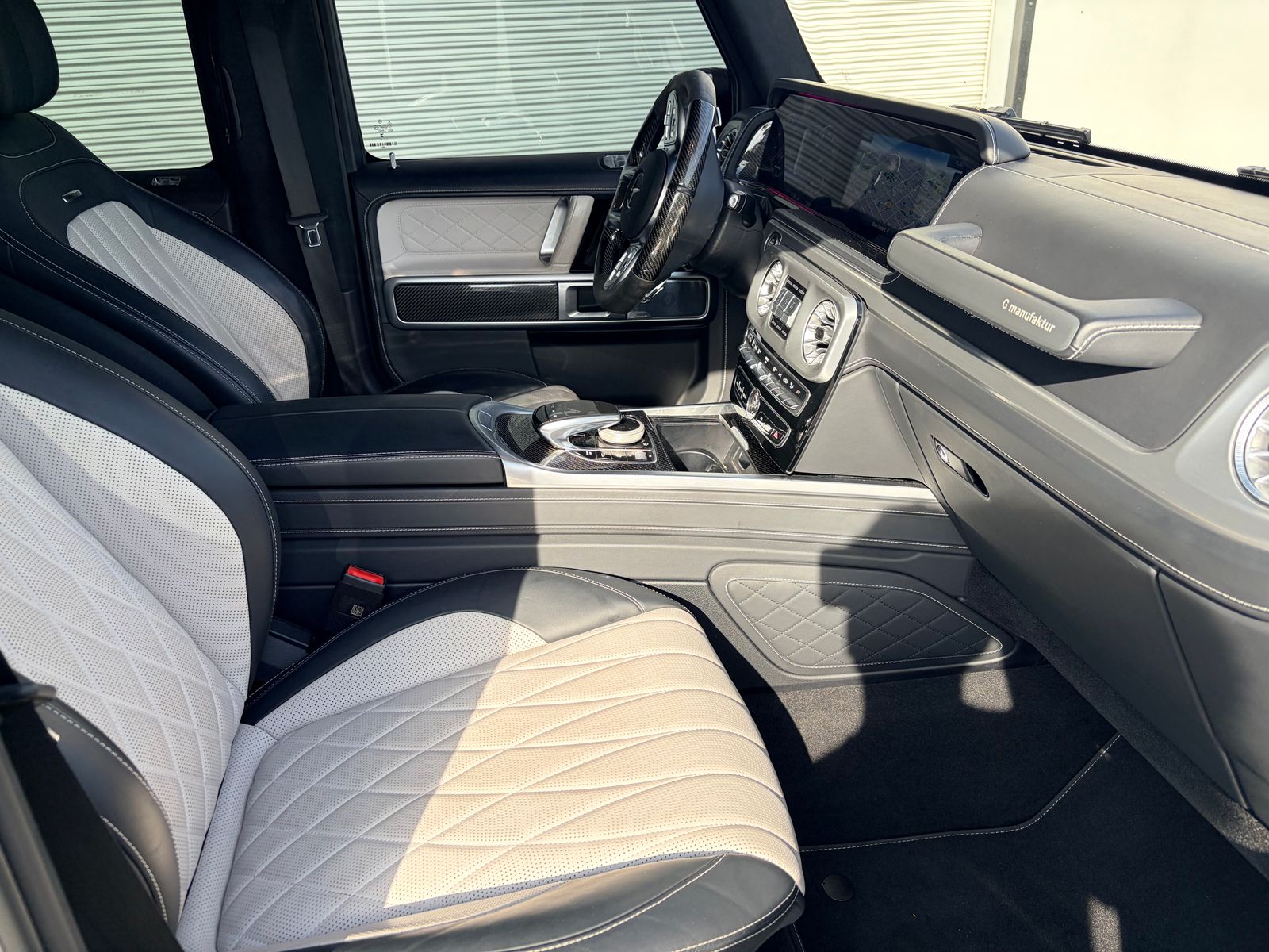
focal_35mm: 26
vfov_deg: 53.1
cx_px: 634
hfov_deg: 67.3
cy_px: 476
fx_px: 953
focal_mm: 5.96
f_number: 1.6
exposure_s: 1/724
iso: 64
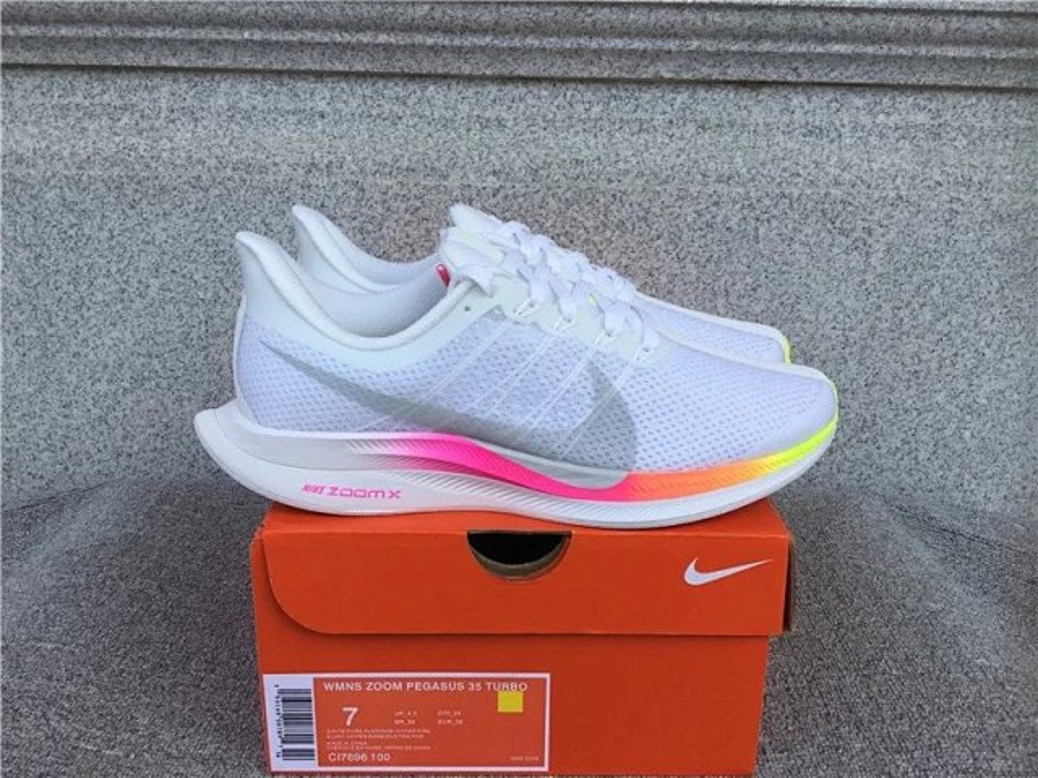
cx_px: 519
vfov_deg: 45.4
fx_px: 930
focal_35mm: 31
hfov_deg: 58.4
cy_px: 389
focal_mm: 3.3
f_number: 2.4
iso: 25
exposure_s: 1/668
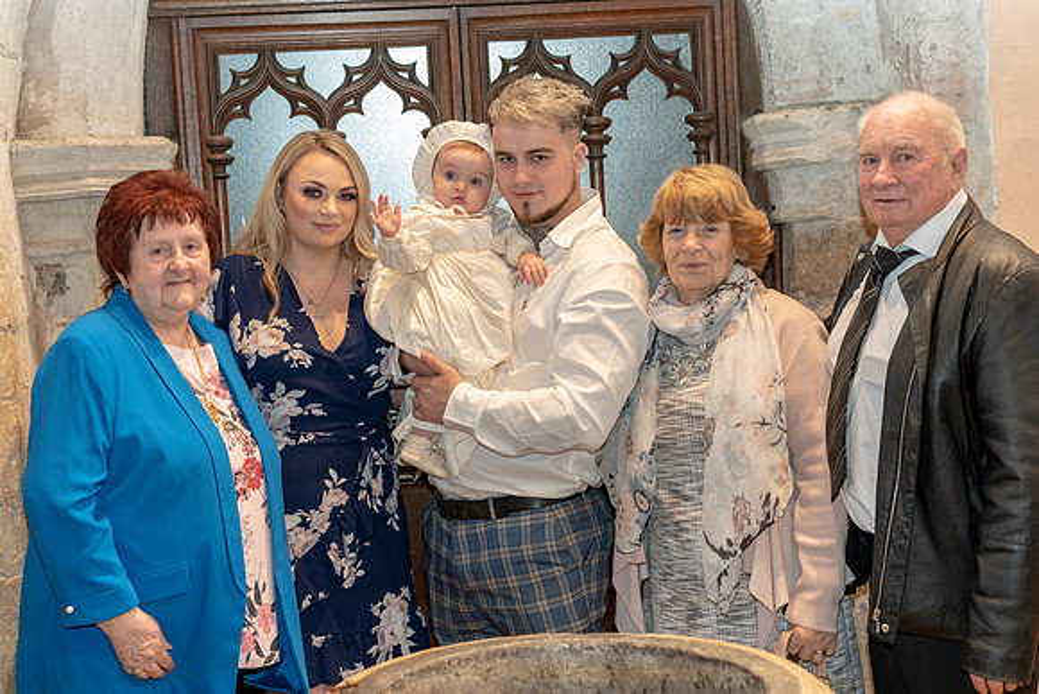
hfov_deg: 36.2
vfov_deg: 24.6
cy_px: 347
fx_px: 1588
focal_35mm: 55
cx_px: 520
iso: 3200
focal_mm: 55
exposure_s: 1/160
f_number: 4
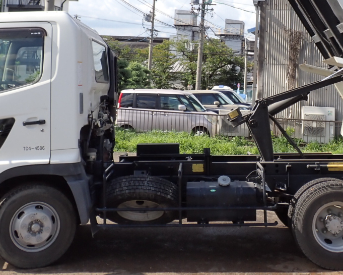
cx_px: 204
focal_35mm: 66
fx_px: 670
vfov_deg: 22.7
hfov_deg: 28.7
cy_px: 38
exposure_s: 1/640
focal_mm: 6.37
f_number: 3.5
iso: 100
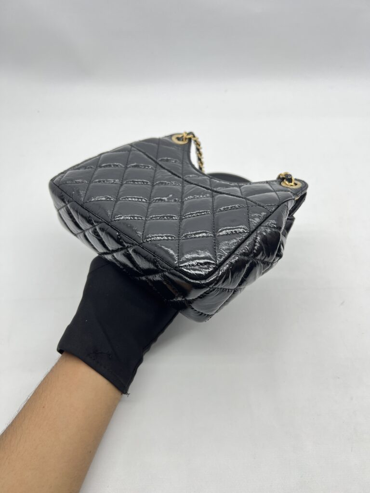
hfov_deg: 53.1
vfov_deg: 67.3
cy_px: 246
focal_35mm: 26
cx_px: 185
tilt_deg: -45.2
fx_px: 371
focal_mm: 5.7
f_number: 1.5
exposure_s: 1/100
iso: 50
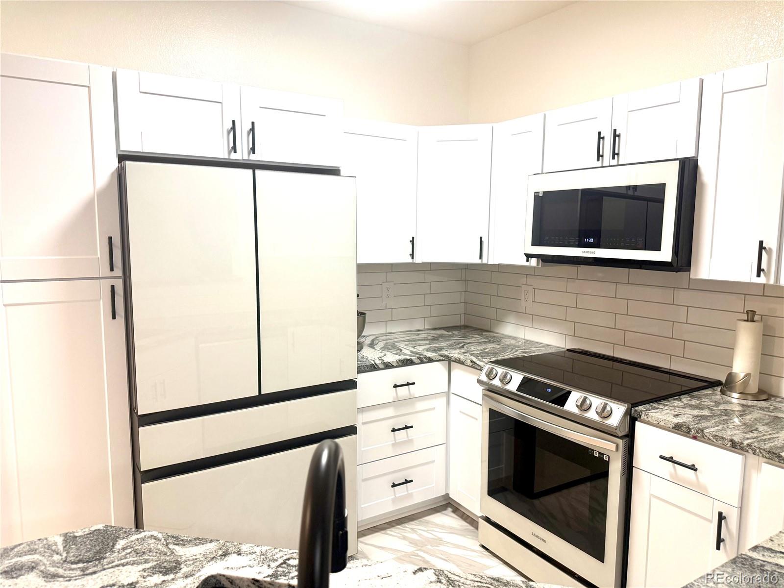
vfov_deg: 56.8
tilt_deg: -6.0
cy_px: 294
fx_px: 544
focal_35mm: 24
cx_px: 392
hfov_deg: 71.6
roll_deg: -0.7
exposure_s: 1/120
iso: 200
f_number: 1.78
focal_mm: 6.76
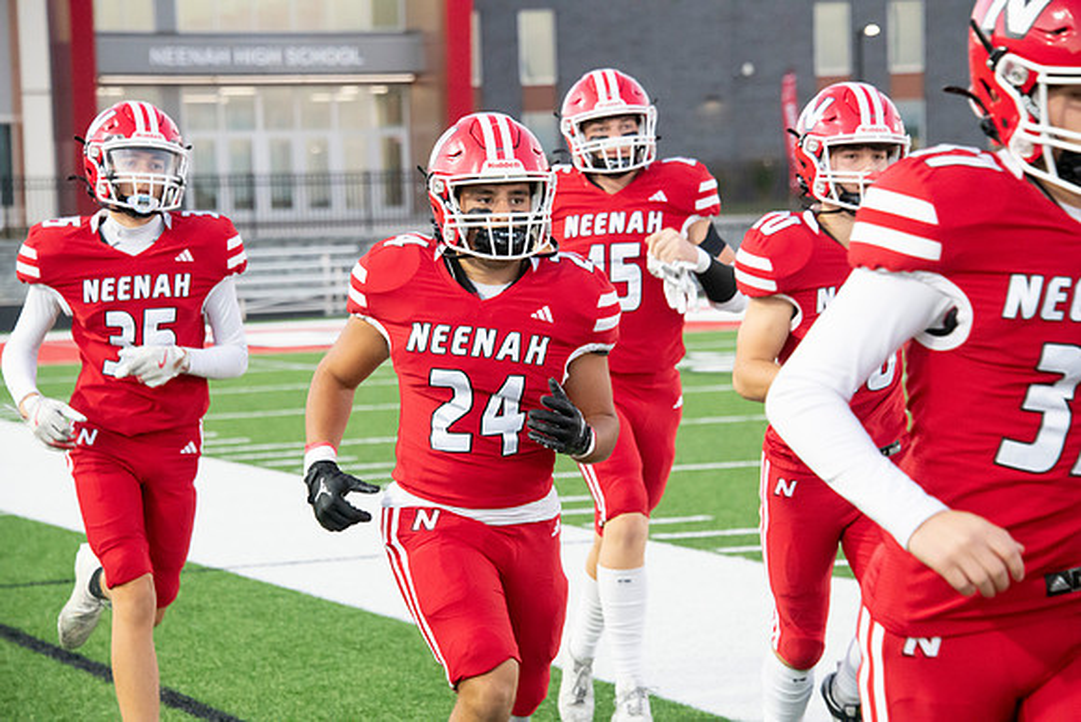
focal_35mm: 150
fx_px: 4505
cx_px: 540
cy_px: 361
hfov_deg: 13.7
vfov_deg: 9.2
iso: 8000
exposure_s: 1/320
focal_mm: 150
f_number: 7.1
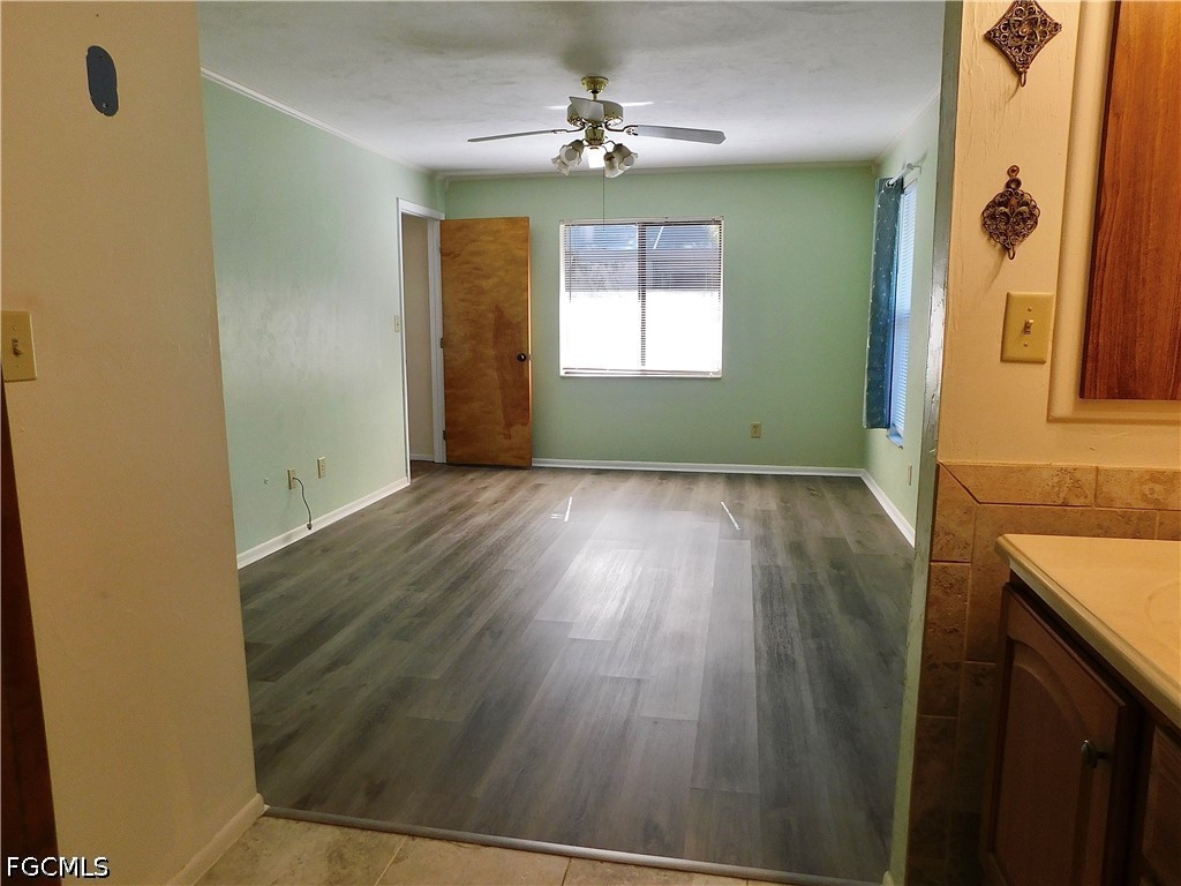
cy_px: 443
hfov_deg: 73.9
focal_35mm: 23
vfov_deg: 58.9
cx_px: 590
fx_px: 785
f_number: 3
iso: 125
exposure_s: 1/40
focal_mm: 4
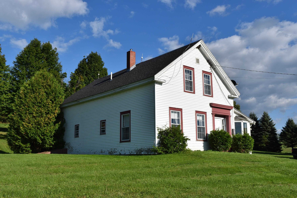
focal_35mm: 36
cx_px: 148
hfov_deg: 53.1
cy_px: 99
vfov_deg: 36.9
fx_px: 297
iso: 100
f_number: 14
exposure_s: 1/200
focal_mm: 24
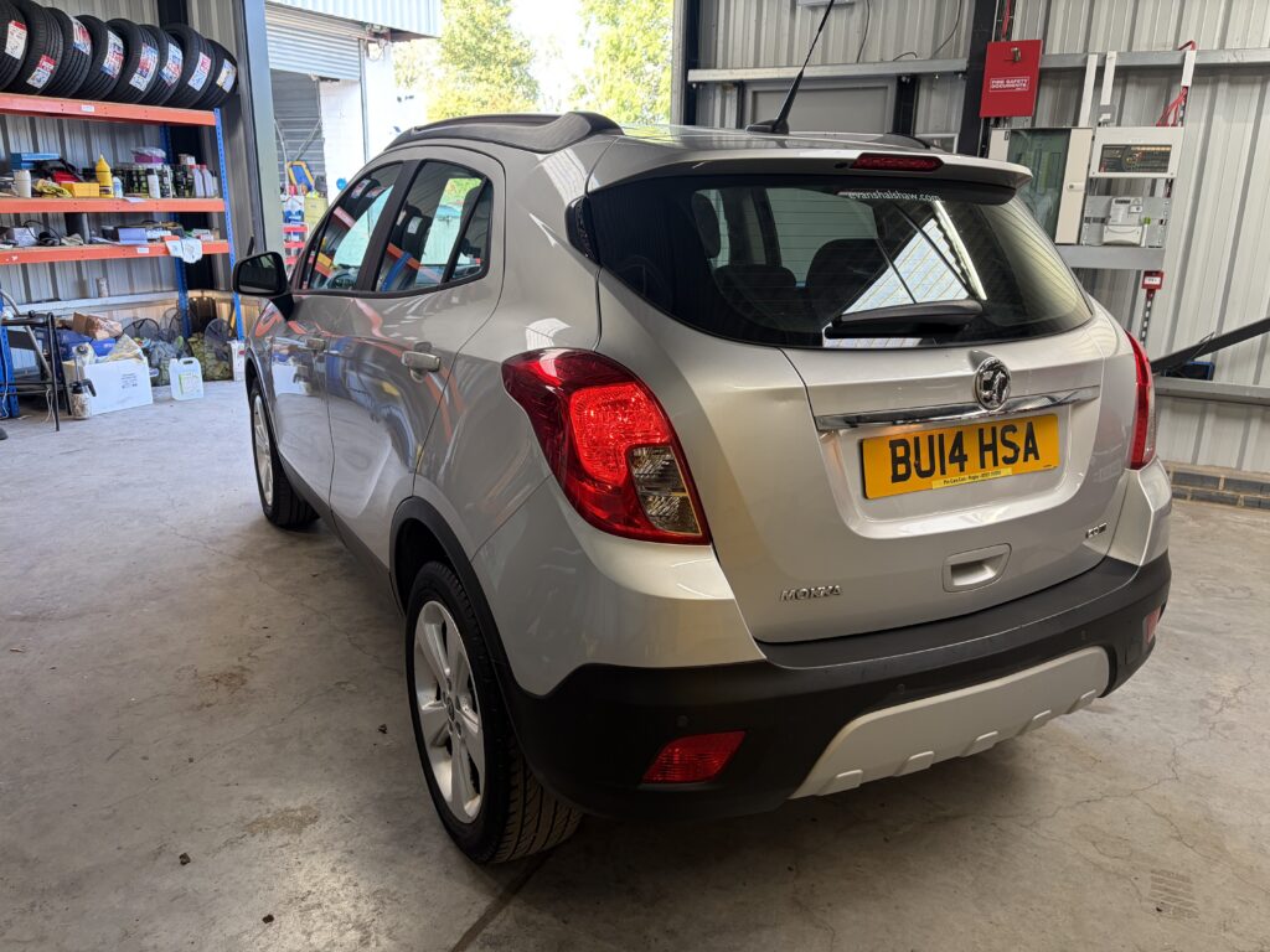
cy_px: 476
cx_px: 635
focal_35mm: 26
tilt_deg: -15.3
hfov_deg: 67.3
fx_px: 954
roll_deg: -0.9
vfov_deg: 53.1
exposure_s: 1/100
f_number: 1.6
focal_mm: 5.96
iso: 100
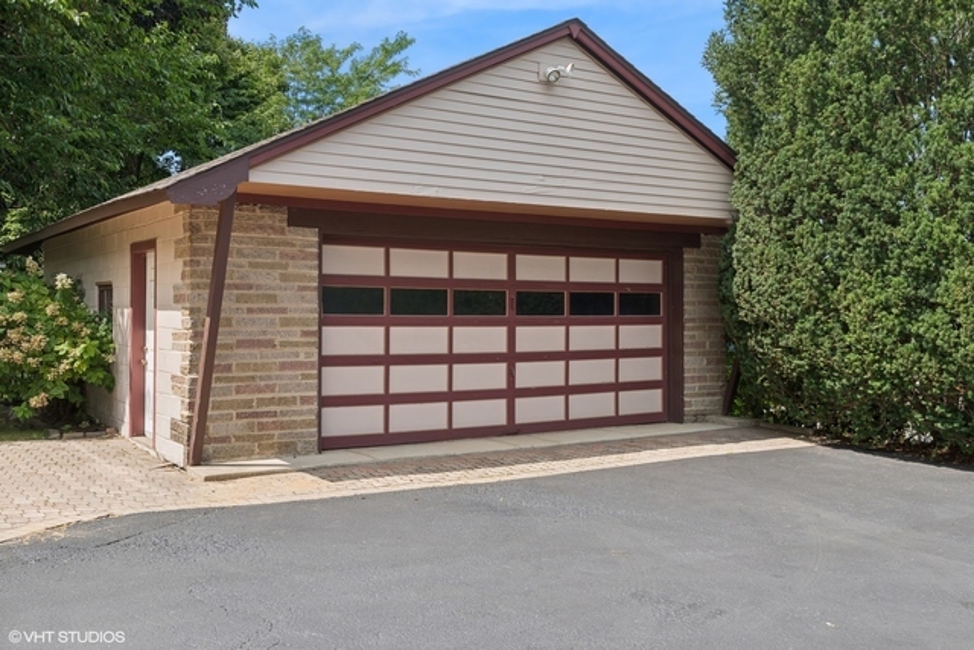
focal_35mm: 34
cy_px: 325
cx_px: 487
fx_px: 920
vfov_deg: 38.9
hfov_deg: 55.8
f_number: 8
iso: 200
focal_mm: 34
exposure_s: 1/250
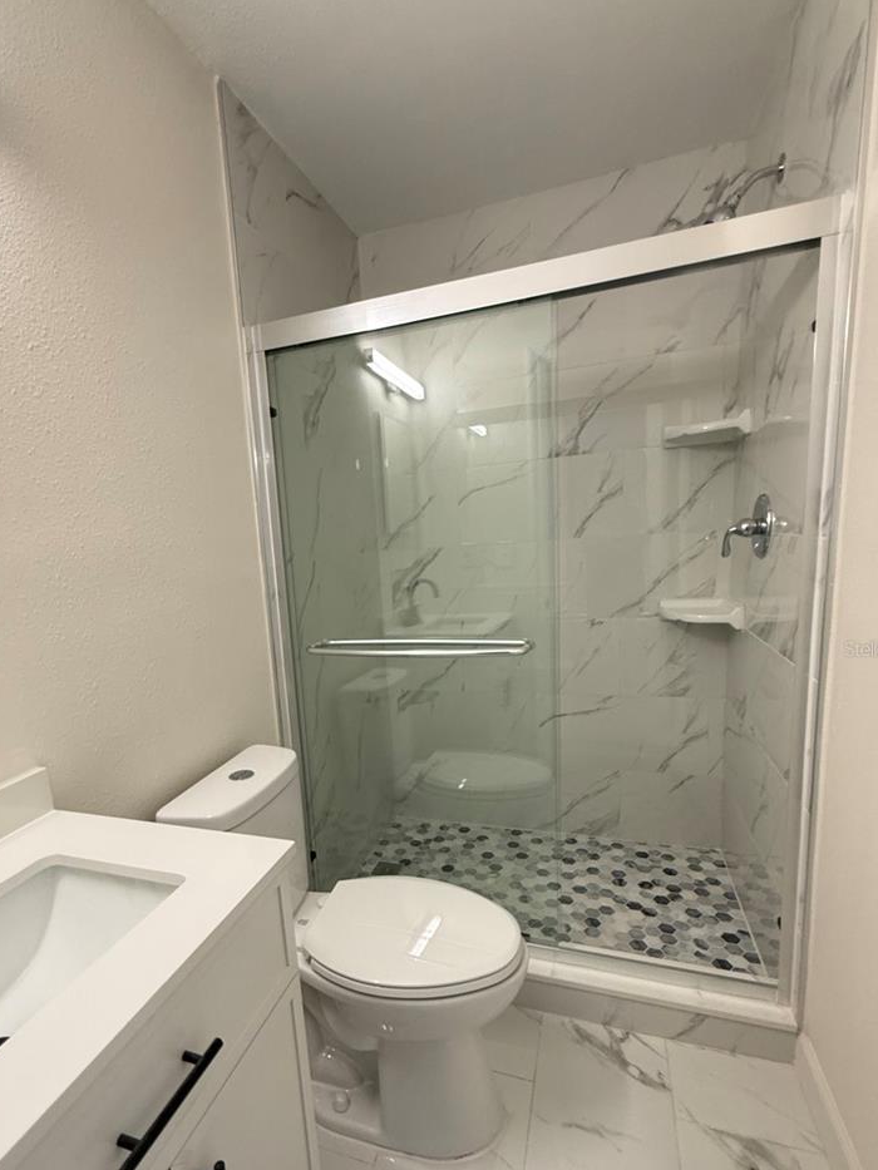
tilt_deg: -10.4
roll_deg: +3.4
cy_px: 648
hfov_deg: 71.1
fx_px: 609
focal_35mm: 18
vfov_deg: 87.4
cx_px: 369
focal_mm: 2.22
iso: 320
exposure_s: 1/60
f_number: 2.2
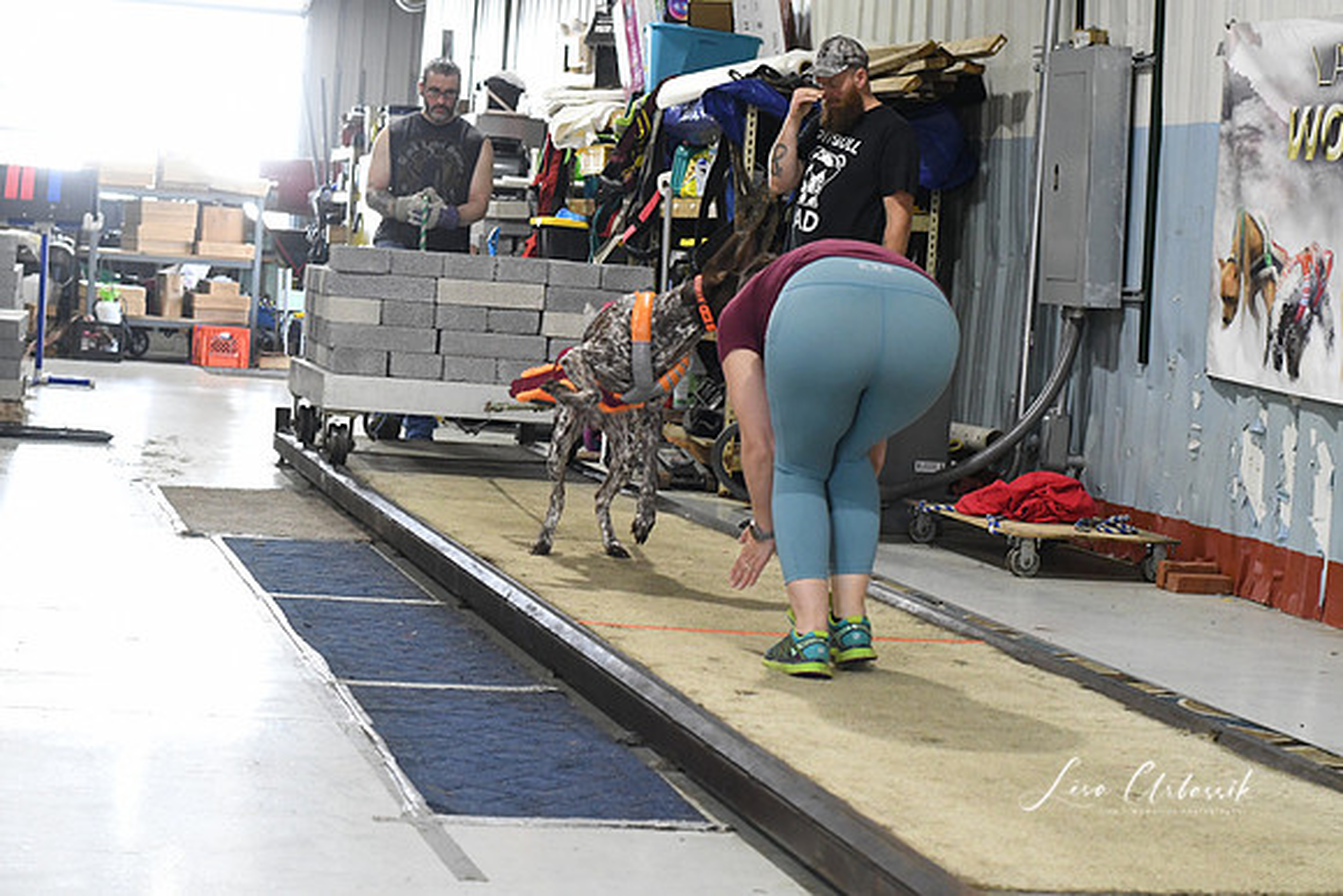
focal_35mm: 75
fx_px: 2798
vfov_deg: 18.2
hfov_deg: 27.0
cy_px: 448
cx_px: 672
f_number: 5
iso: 4000
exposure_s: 1/320
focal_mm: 50
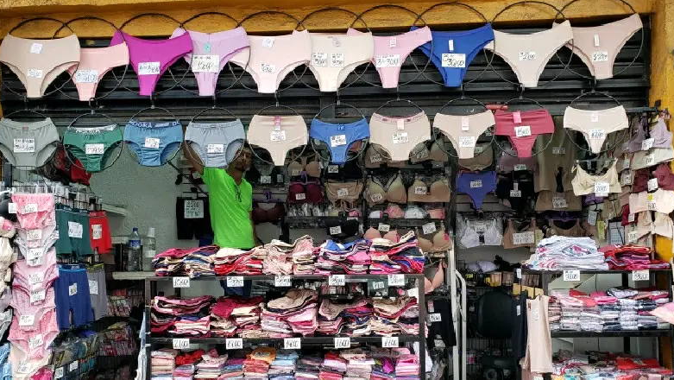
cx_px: 338
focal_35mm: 29
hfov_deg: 66.0
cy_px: 237
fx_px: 518
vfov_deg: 40.0
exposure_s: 1/60.2
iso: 160
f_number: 2.4
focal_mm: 4.3
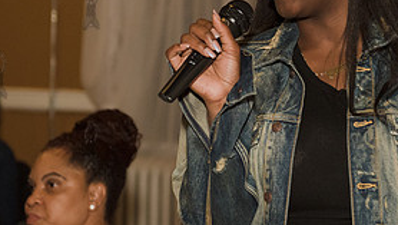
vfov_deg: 9.3
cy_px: 74
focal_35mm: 131
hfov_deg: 16.3
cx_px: 275
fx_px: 1384
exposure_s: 1/250
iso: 2000
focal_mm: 60
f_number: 3.5
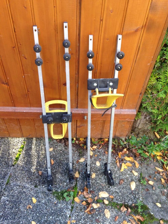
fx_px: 214
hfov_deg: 43.0
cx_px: 84
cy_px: 112
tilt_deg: -48.4
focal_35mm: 33
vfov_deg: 55.3
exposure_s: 1/20
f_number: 2.4
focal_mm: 4.12
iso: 50
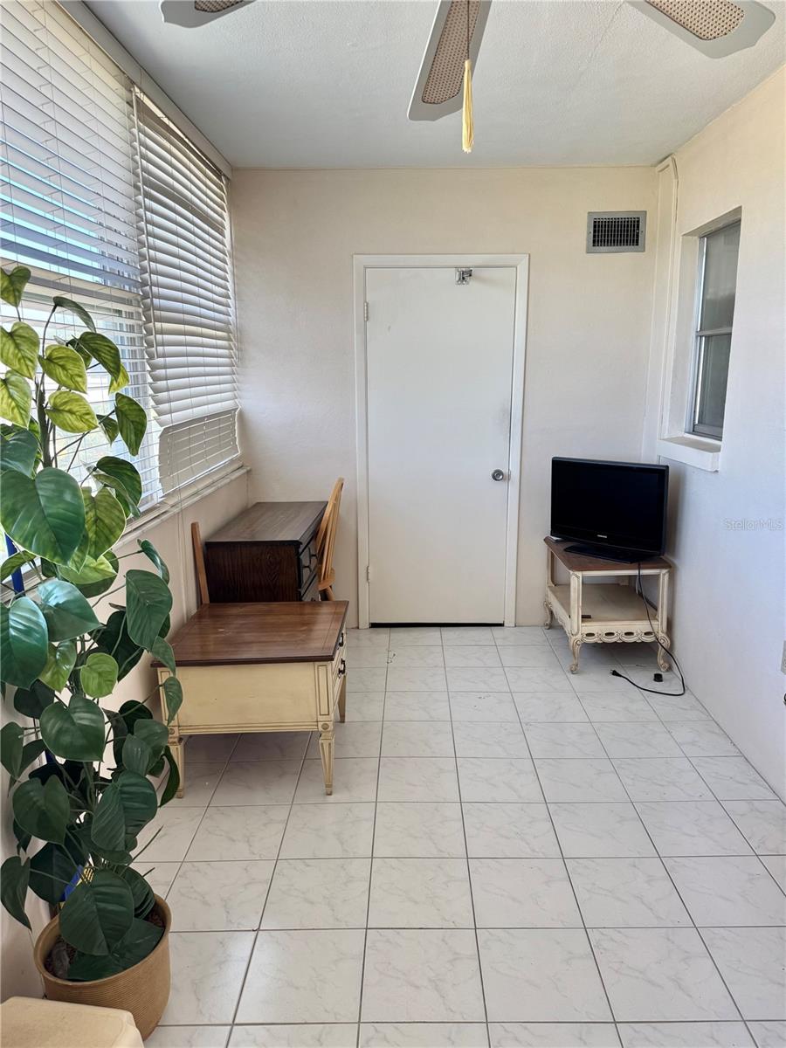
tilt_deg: -11.5
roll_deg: -0.3
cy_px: 524
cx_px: 393
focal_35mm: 24
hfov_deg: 56.8
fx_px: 727
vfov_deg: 71.6
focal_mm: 6.76
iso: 80
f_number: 1.78
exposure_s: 1/120
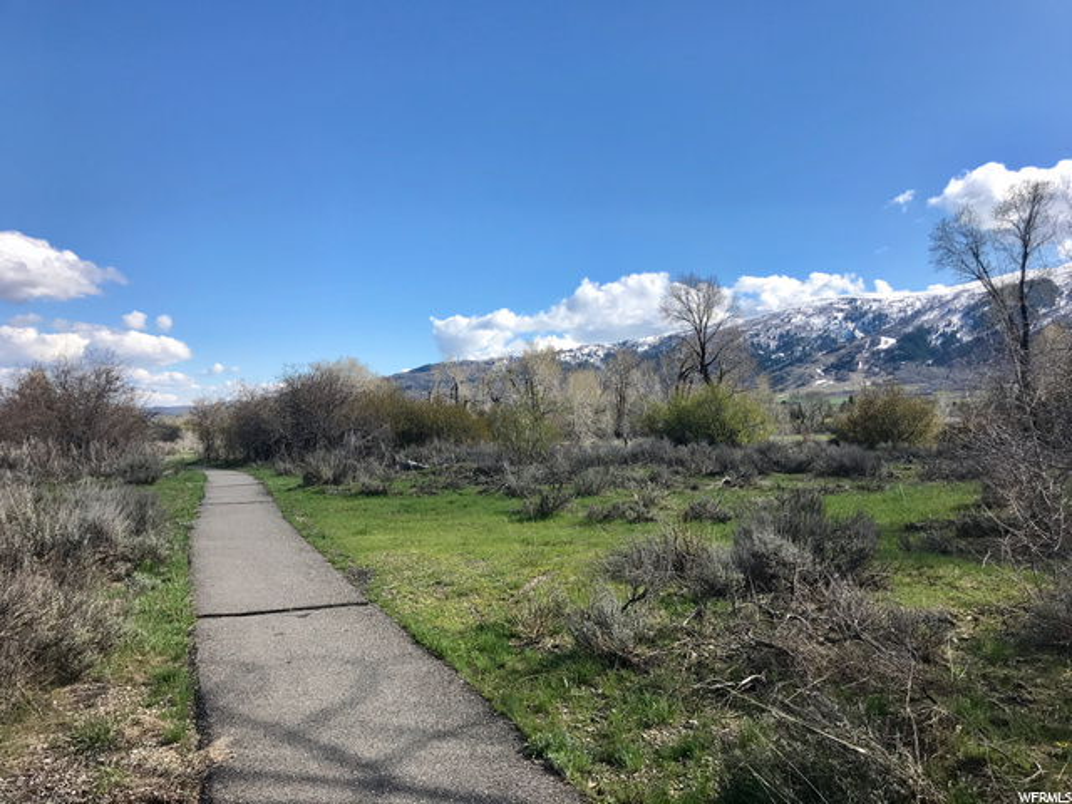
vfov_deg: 49.7
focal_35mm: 28
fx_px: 867
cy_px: 402
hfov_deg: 63.4
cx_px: 536
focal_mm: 3.99
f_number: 1.8
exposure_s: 1/2740
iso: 20
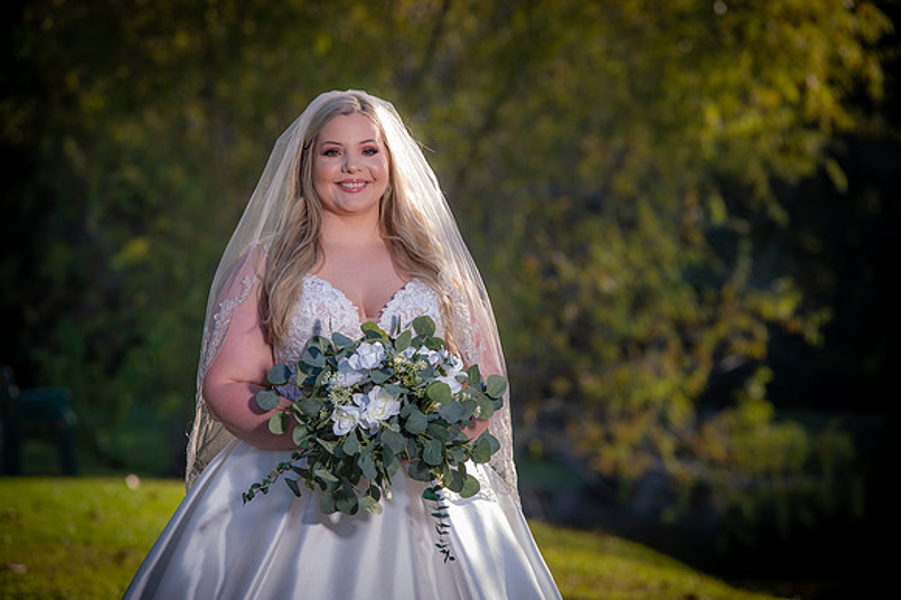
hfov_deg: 11.8
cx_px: 450
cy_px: 300
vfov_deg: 7.8
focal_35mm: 175
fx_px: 4377
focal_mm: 175
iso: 100
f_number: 5.6
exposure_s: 1/125
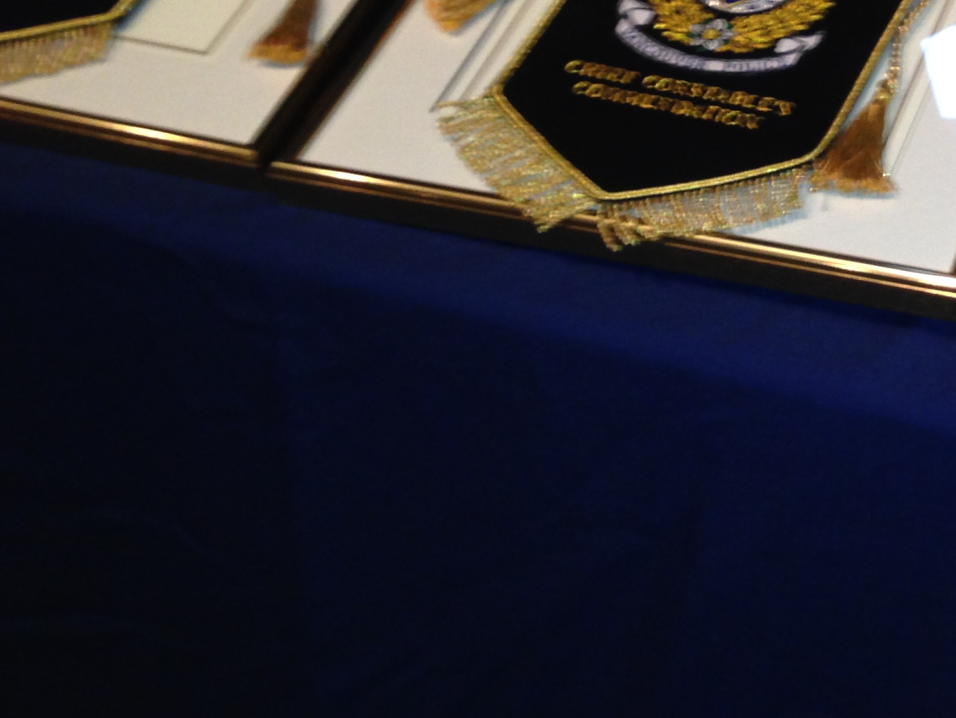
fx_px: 2154
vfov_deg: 18.5
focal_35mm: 78
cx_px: 1124
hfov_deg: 23.1
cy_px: 21
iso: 80
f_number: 2.4
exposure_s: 1/20
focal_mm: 4.12
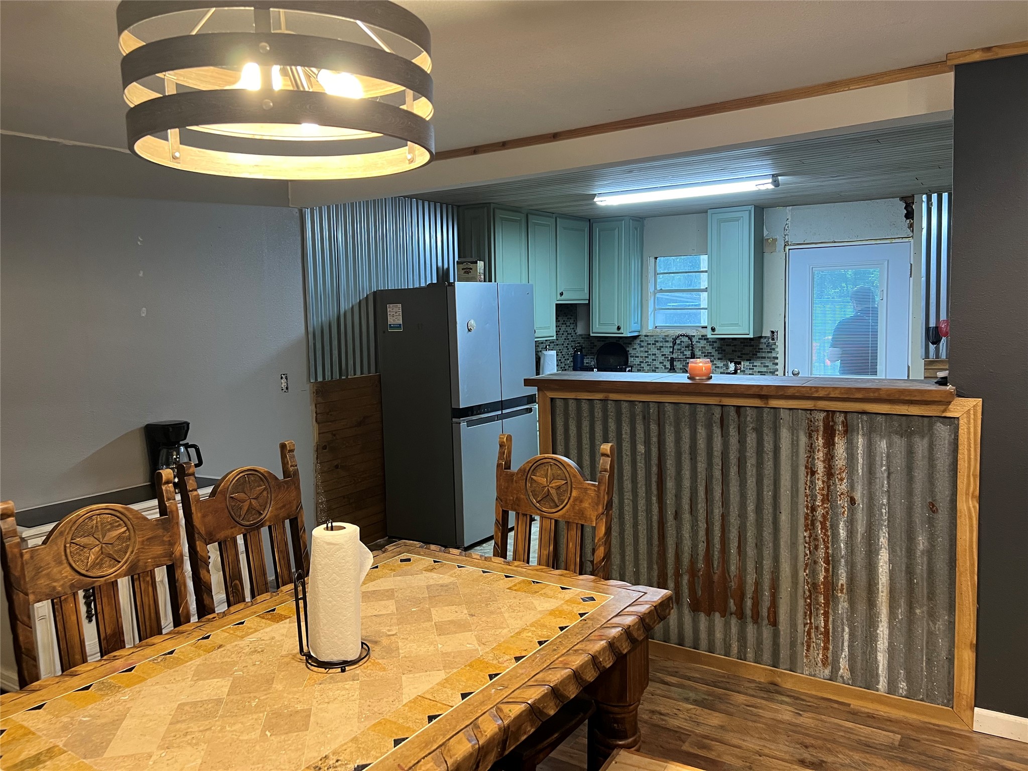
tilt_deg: -5.3
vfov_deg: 53.1
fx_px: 772
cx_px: 514
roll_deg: +1.6
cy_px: 386
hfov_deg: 67.3
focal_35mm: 26
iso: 200
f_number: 1.5
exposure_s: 1/60
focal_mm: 5.7
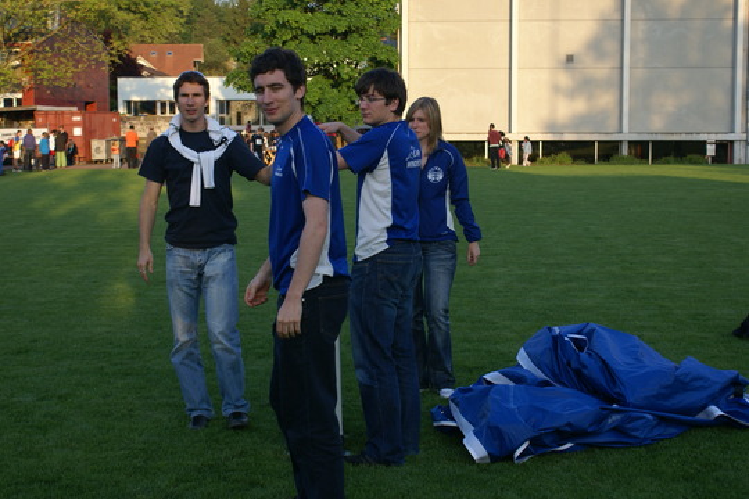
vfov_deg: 25.8
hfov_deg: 37.9
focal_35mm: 52
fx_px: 1092
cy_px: 250
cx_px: 374
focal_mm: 35
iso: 160
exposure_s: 1/125
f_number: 5.6
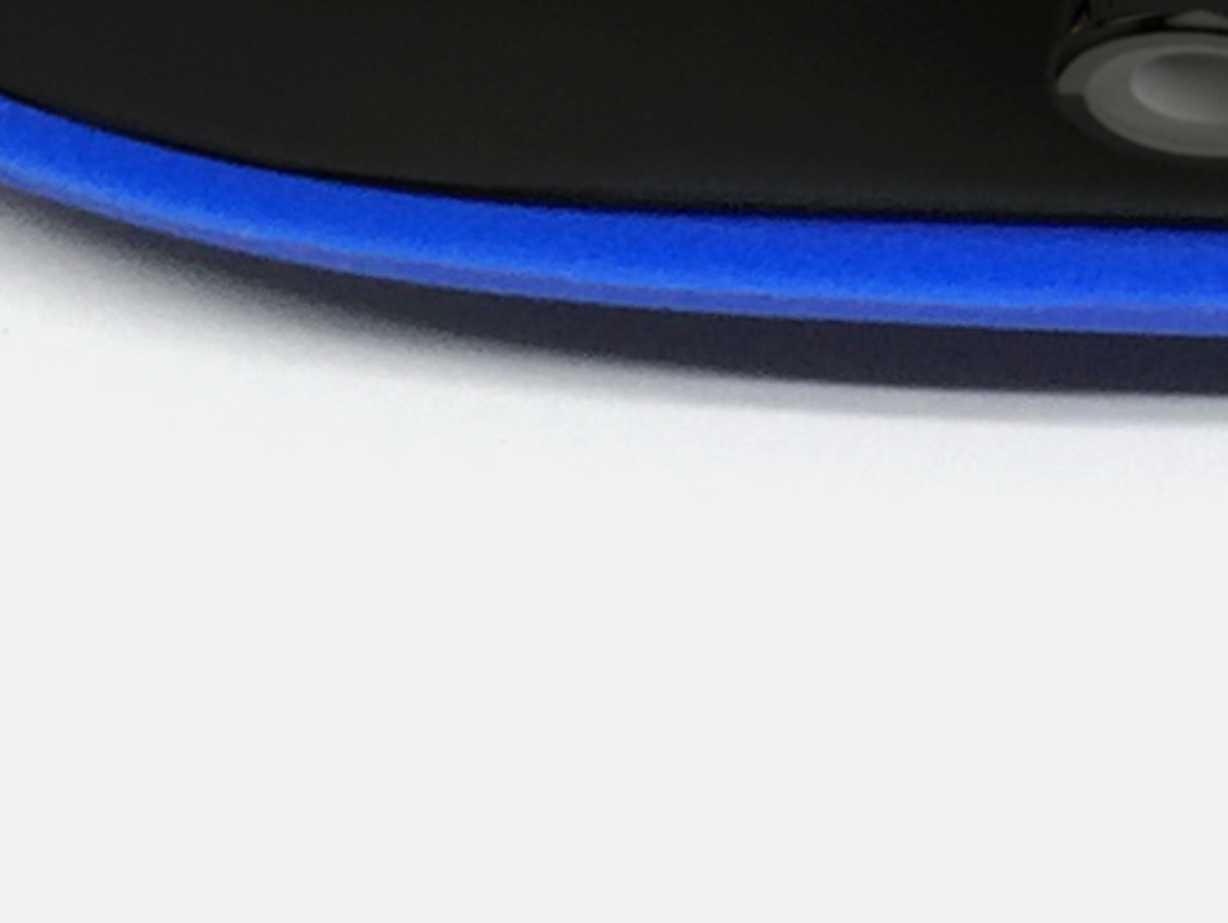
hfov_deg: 9.8
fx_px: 6850
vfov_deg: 7.4
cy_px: -1036
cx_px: 2118
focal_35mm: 193
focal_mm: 4.15
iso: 32
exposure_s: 1/127
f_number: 2.2
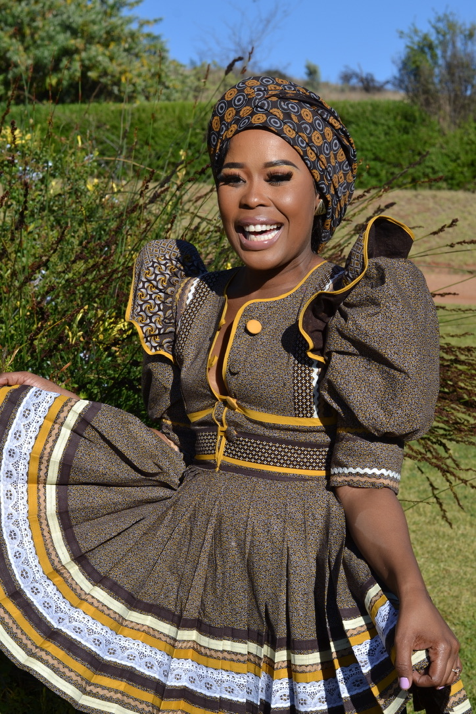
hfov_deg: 18.2
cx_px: 238
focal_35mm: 75
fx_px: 1487
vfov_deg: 27.0
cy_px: 357
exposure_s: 1/250
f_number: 8
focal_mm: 50
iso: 100
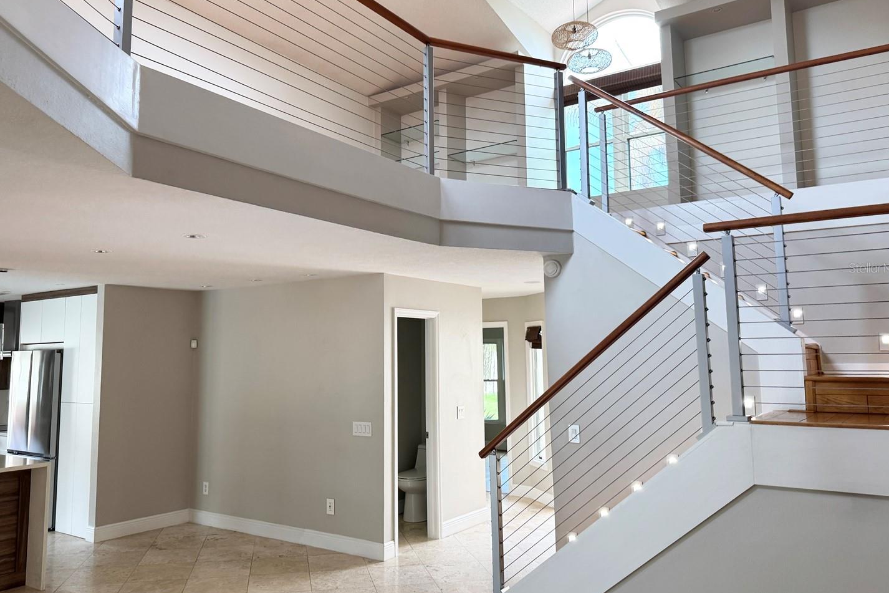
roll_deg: -0.4
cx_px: 409
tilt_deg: +6.4
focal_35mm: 28
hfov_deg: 65.4
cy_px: 268
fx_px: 691
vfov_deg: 46.3
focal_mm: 6.76
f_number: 1.78
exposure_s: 1/120
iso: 125
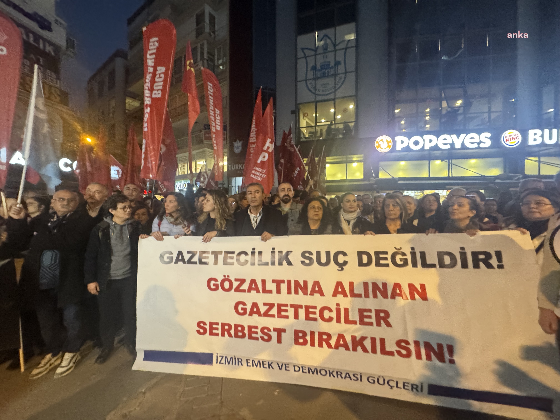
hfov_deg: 102.1
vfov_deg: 85.7
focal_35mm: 14
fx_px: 226
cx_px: 280
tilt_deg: -4.0
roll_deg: +0.4
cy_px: 210
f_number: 2.2
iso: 800
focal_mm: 2.22
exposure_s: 1/50
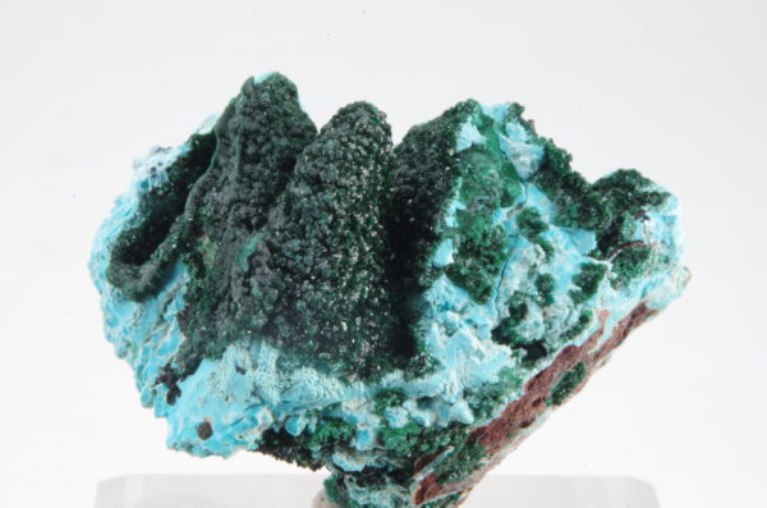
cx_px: 384
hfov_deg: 24.8
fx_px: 1743
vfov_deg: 16.6
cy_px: 254
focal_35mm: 82
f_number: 7.1
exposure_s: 1/1.25
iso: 100
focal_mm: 55
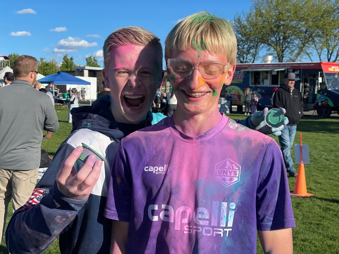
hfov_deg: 36.8
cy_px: 127
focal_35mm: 52
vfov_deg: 28.0
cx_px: 170
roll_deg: -1.0
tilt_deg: -2.8
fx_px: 509
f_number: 2
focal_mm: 6
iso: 32
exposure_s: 1/1453
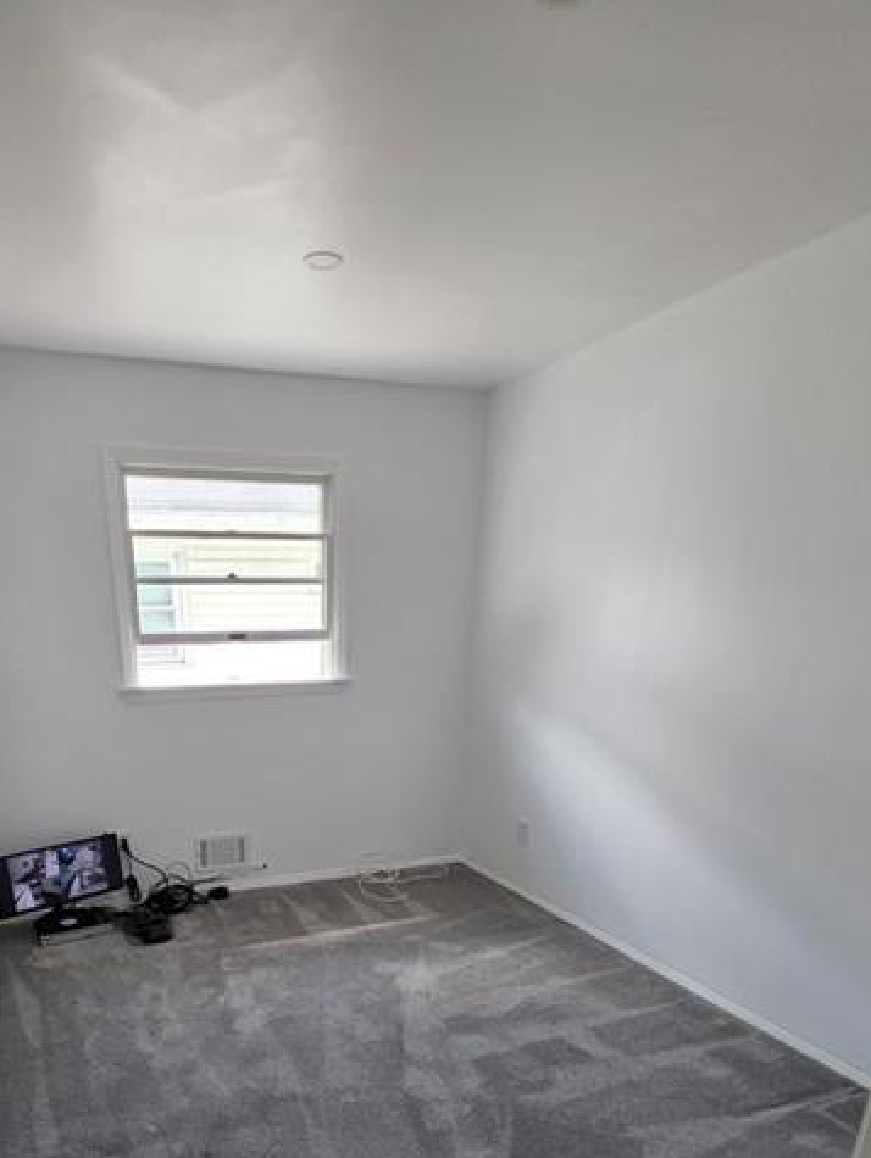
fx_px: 704
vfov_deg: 72.7
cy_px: 887
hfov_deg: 62.2
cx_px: 303
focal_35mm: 21
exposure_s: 1/120
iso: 80
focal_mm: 2.2
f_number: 1.9
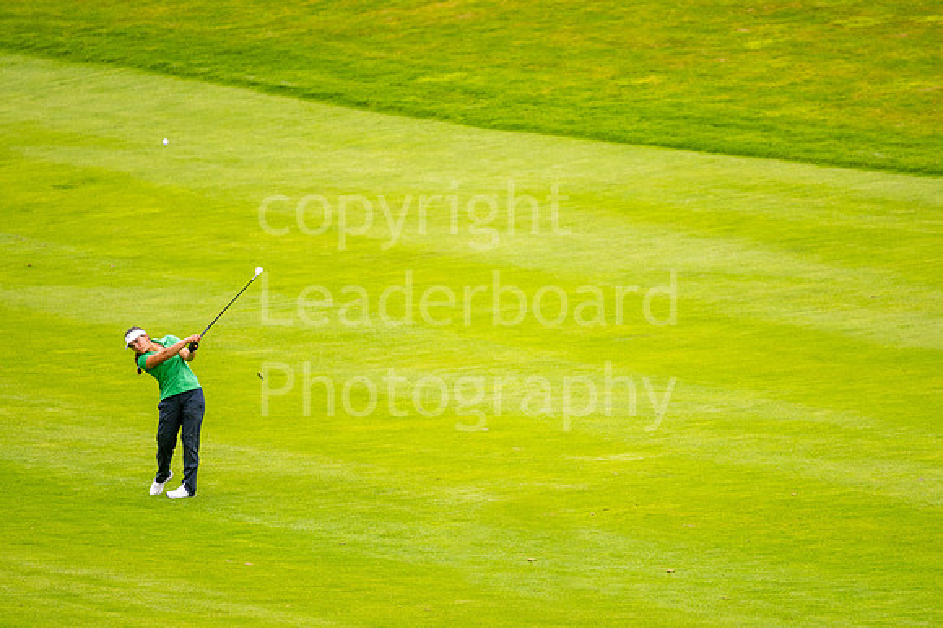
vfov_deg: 3.1
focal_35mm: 450
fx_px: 11780
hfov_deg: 4.6
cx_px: 472
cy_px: 314
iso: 200
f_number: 4
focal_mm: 300
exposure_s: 1/800
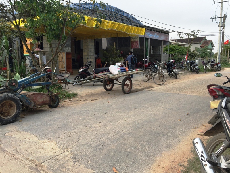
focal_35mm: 29
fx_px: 193
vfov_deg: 48.2
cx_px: 115
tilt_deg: -6.9
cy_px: 86
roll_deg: -1.8
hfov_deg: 61.7
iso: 32
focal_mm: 4.15
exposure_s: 1/659
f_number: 2.2
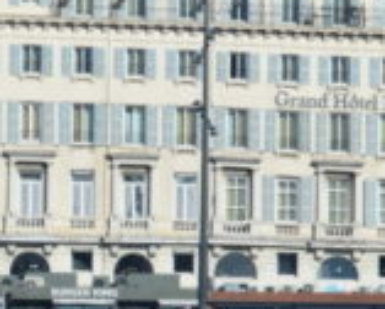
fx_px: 6012
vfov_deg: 2.9
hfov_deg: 3.7
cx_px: 392
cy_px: 254
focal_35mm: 527
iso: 280
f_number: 11
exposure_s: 1/500
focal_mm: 92
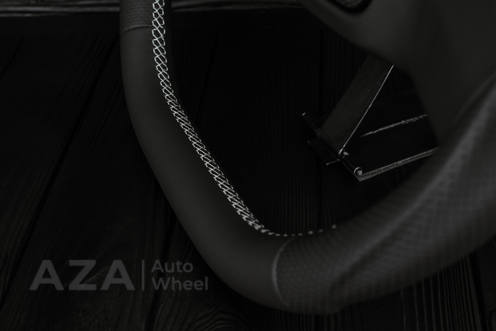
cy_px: 166
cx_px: 248
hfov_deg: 37.8
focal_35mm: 52
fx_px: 723
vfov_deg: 25.8
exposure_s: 1/125
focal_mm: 35
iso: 500
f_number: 6.3
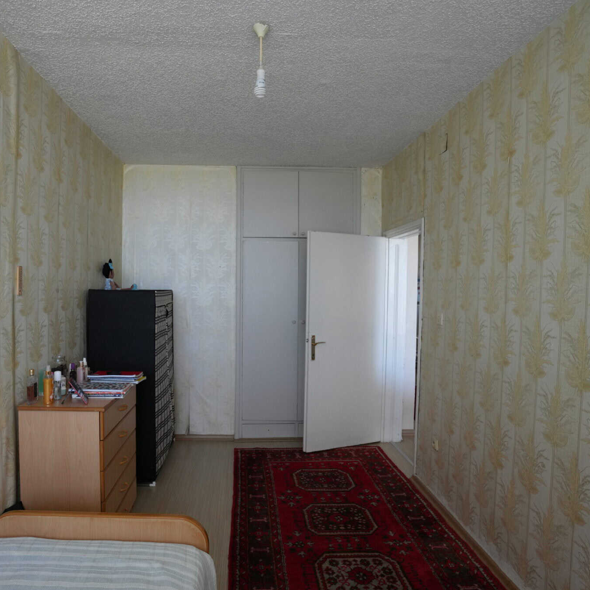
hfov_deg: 69.3
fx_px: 424
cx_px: 255
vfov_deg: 69.6
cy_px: 299
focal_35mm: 22
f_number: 4
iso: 1250
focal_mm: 17
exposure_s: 1/160
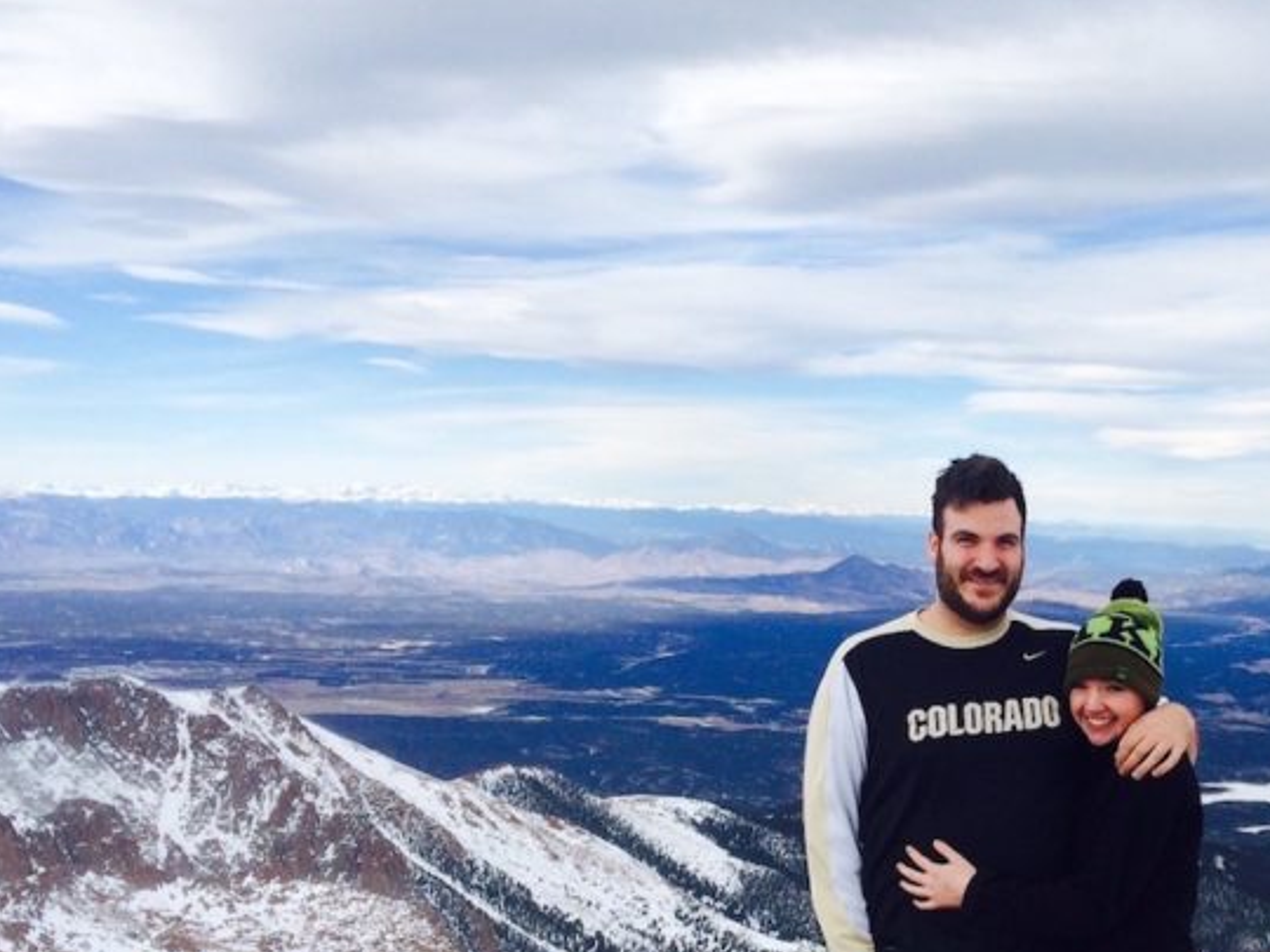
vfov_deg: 26.1
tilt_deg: -8.7
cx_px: 1035
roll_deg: +0.0
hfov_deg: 33.8
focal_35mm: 55
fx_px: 2018
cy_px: 762
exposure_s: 1/2740
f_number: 2.2
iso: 32
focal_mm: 4.15
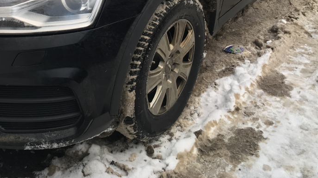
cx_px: 86
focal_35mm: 60
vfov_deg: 18.9
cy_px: -39
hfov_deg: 34.3
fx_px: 506
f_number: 2.2
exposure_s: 1/105
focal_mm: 4.15
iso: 25
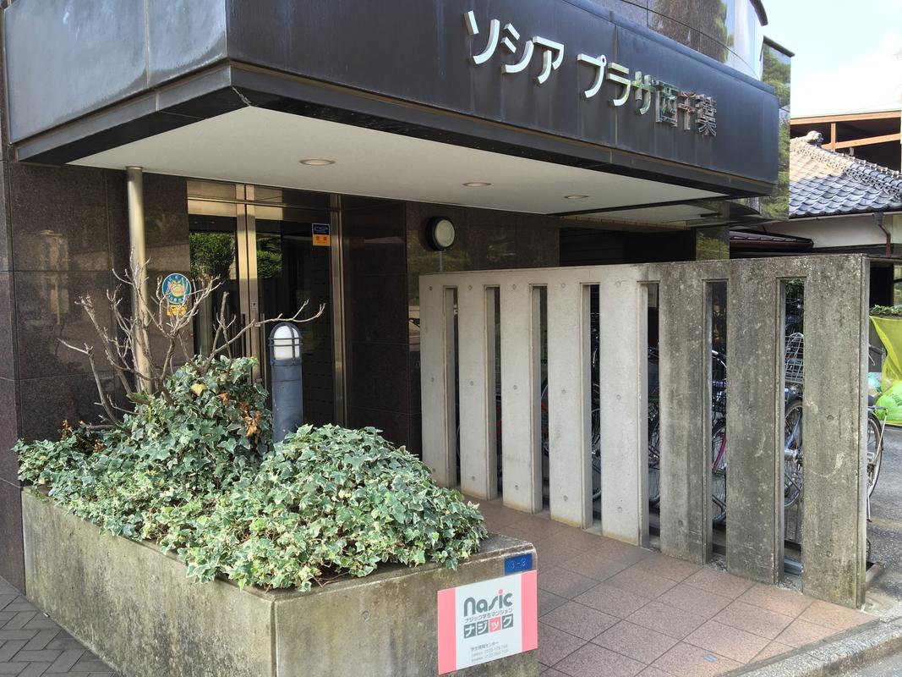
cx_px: 451
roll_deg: +0.7
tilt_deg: -2.0
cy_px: 338
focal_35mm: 29
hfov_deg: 61.7
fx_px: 756
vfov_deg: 48.2
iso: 25
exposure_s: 1/124
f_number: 2.2
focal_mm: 4.15
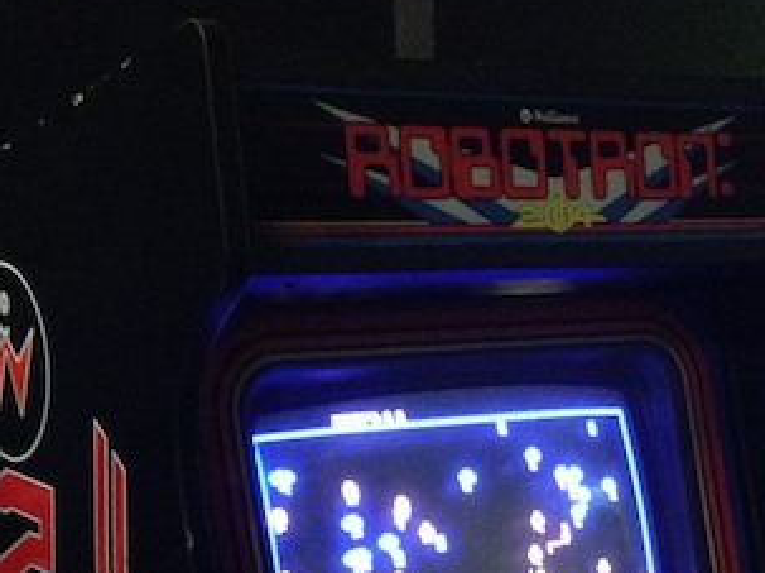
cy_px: 616
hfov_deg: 21.9
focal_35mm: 89
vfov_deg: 16.1
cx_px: 502
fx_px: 1966
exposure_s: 1/17
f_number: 2.4
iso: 800
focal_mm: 4.12
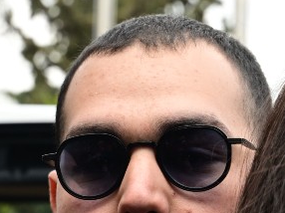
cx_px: 129
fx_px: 1826
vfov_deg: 6.6
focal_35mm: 222
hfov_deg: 8.9
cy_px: 291
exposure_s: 1/640
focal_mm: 50
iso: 640
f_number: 6.3
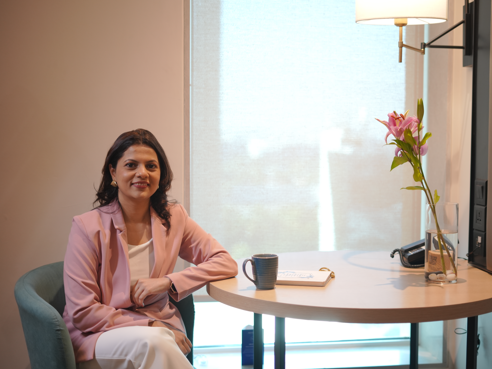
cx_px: 275
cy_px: 187
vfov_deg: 26.6
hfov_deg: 34.9
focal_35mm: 55
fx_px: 782
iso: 640
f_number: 1.8
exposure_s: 1/100
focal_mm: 50
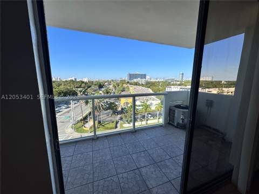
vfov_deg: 85.7
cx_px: 130
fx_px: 105
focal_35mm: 14
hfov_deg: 102.1
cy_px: 97
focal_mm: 2.22
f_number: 2.2
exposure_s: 1/1880
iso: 50
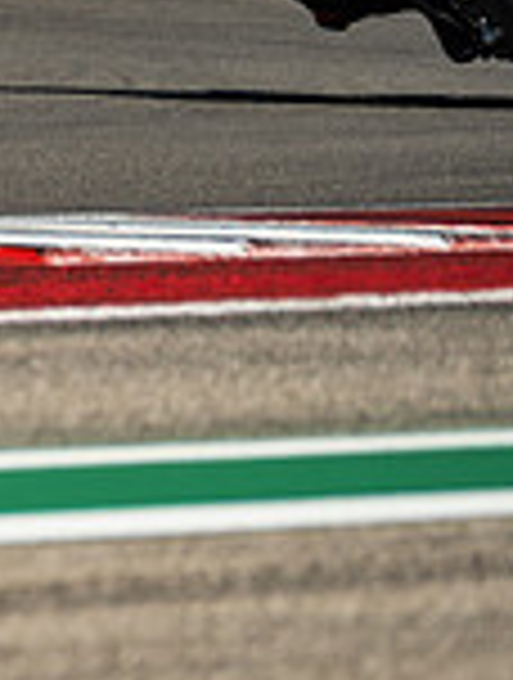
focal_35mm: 1496
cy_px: -133
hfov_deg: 1.0
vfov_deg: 1.3
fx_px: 29436
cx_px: -783
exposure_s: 1/1250
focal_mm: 270.6
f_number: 5
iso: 320
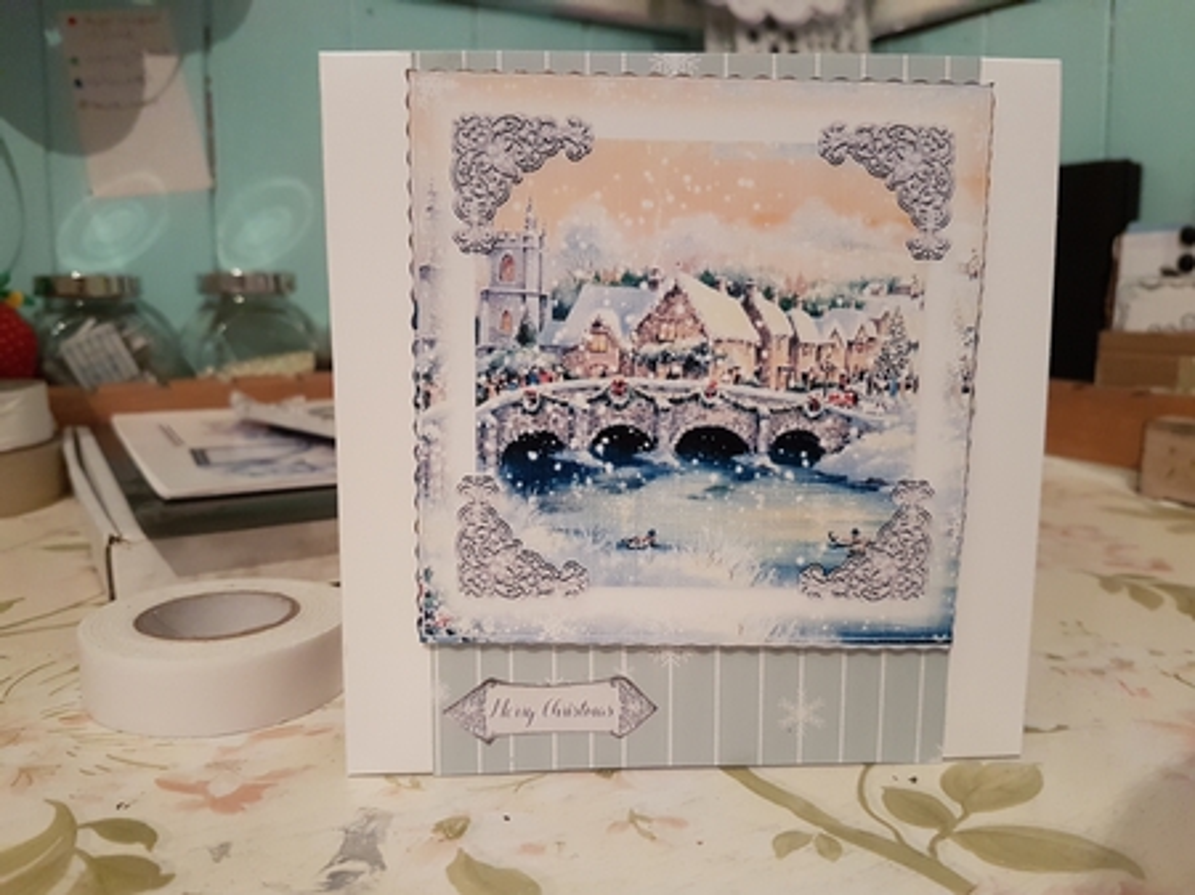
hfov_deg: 67.3
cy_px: 448
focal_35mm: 26
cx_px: 598
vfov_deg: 53.0
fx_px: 897
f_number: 1.7
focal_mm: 4.2
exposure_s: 1/11
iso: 250
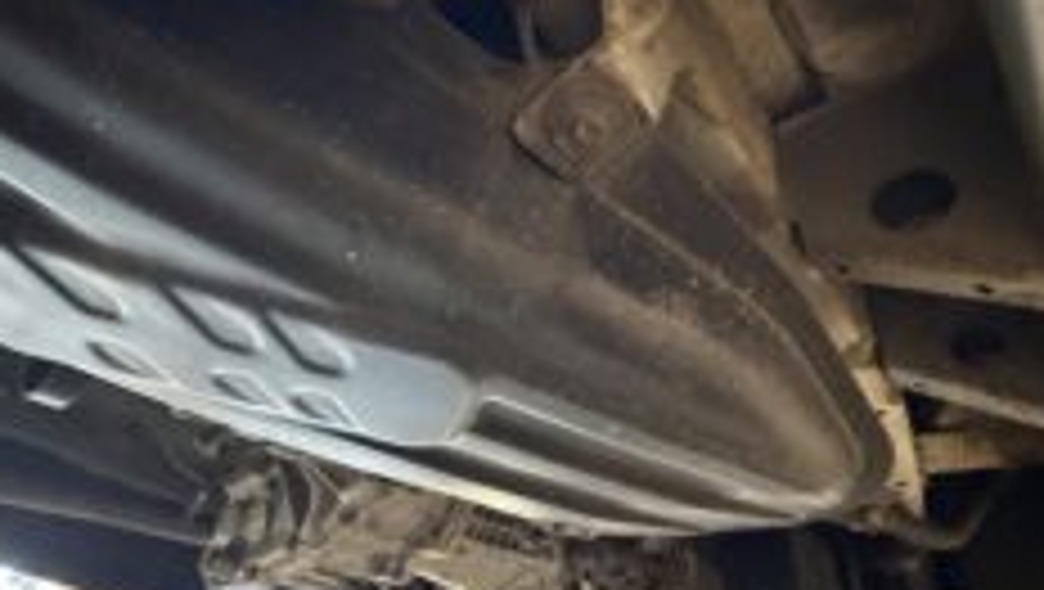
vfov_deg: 49.6
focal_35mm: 23
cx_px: 477
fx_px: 637
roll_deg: -9.0
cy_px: 268
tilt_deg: +39.8
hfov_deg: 78.5
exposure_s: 1/40
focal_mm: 2.22
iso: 1600
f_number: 2.2
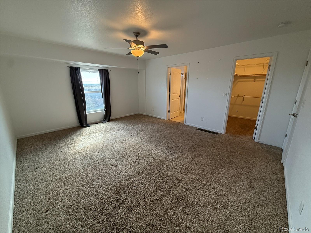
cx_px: 156
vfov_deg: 85.7
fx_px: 126
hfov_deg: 102.1
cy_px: 116
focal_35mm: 14
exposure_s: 1/120
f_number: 2.2
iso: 125
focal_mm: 2.22
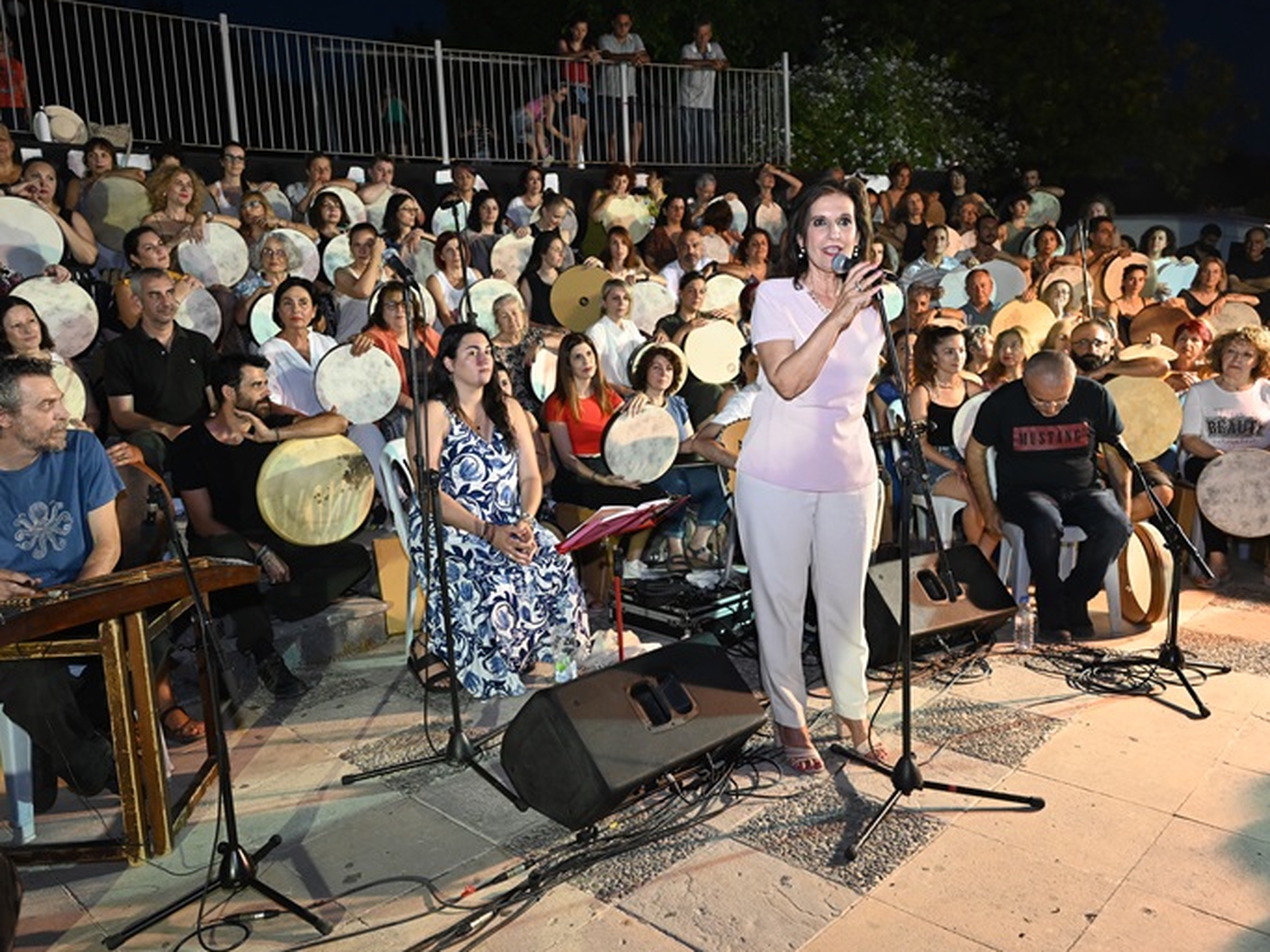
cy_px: 469
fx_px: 990
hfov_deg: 65.3
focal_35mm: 27
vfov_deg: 51.3
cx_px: 610
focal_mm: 24
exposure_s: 1/125
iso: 3200
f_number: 5
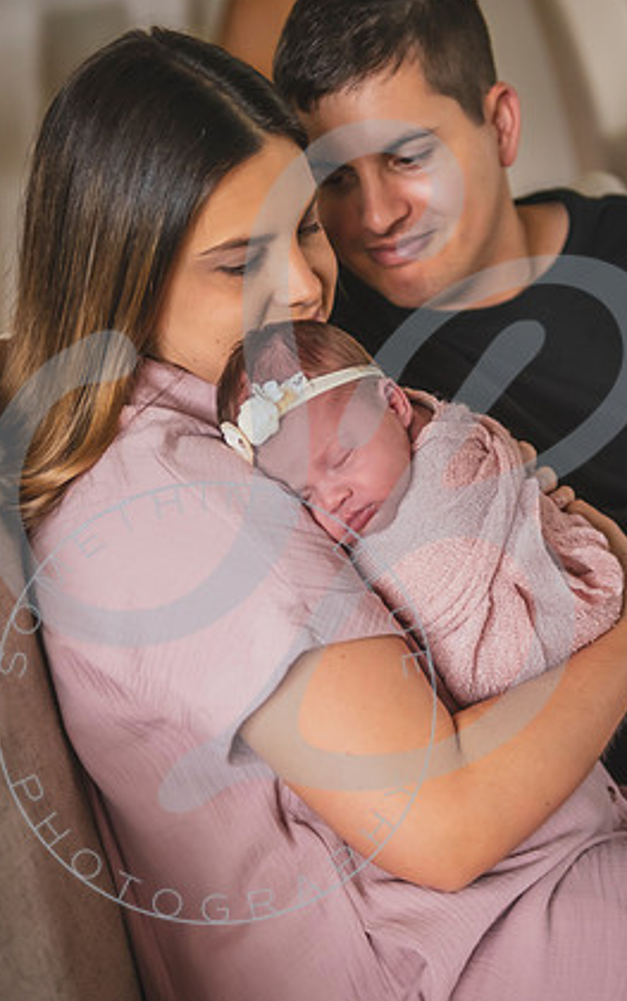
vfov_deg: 34.0
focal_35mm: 60
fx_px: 1638
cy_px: 522
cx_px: 322
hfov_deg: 21.7
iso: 2500
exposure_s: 1/200
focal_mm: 55
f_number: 2.8
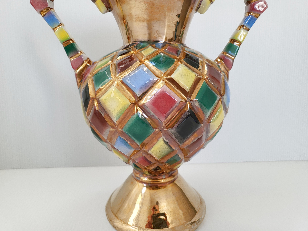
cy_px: 116
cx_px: 154
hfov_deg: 67.3
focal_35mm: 26
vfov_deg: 53.1
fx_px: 231
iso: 50
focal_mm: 4.25
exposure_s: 1/106
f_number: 1.8
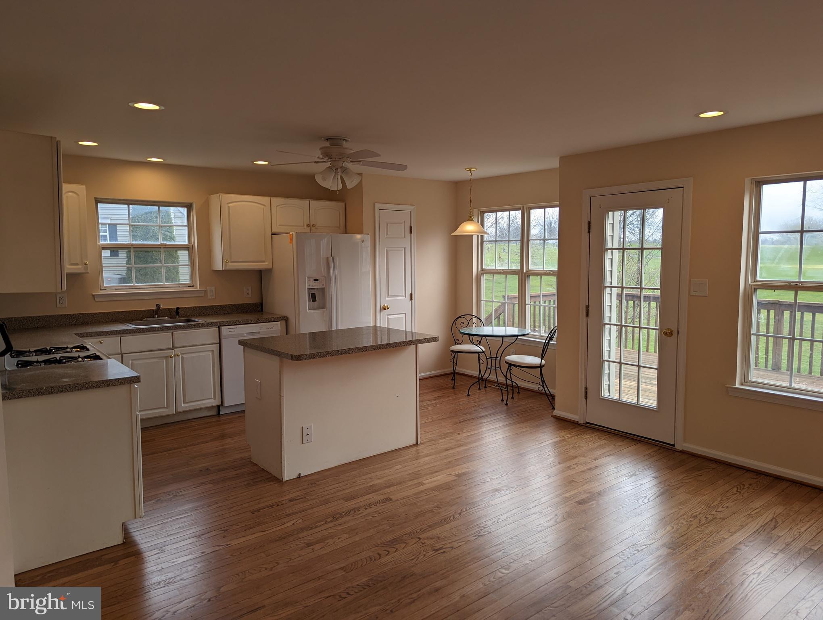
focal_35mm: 24
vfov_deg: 56.9
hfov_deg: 71.5
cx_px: 412
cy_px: 310
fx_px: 571
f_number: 1.85
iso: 43
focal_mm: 6.81
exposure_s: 1/449
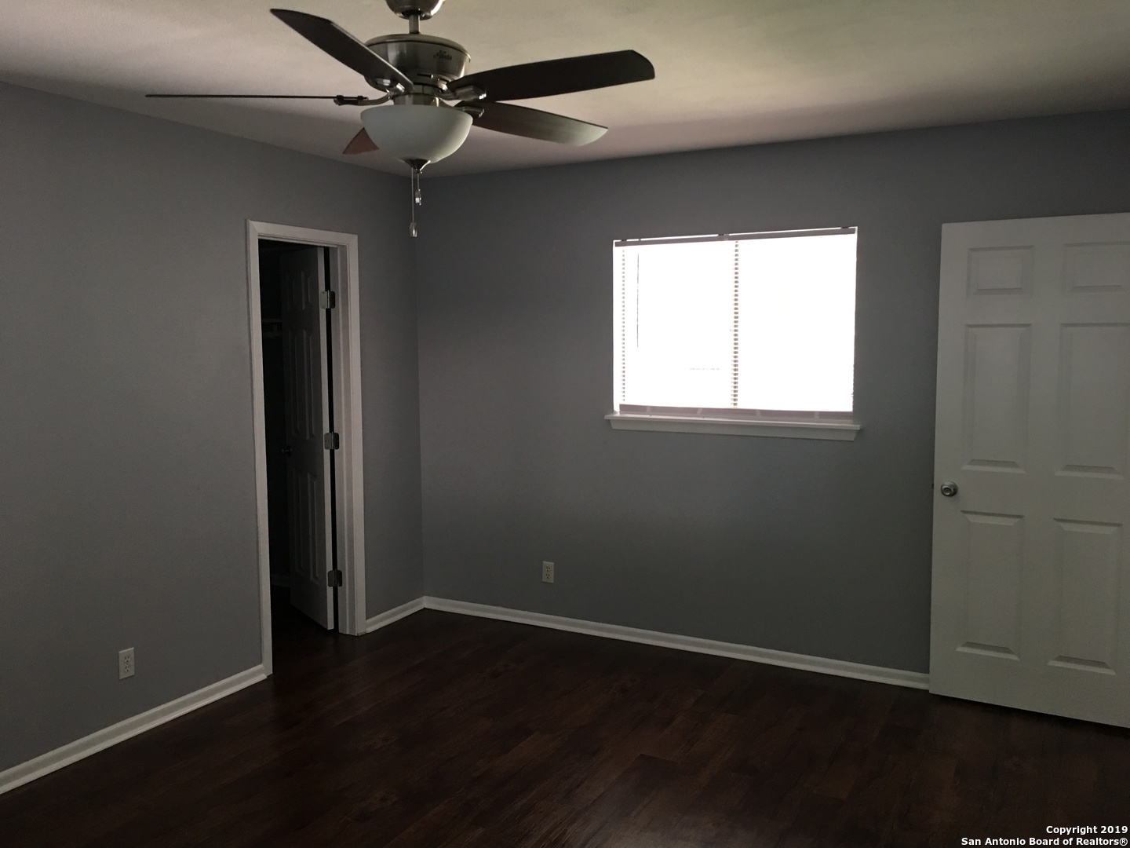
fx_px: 947
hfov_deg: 61.7
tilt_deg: -3.5
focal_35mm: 29
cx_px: 565
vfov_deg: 48.2
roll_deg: +0.7
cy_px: 424
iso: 64
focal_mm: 4.15
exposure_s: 1/15
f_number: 2.2
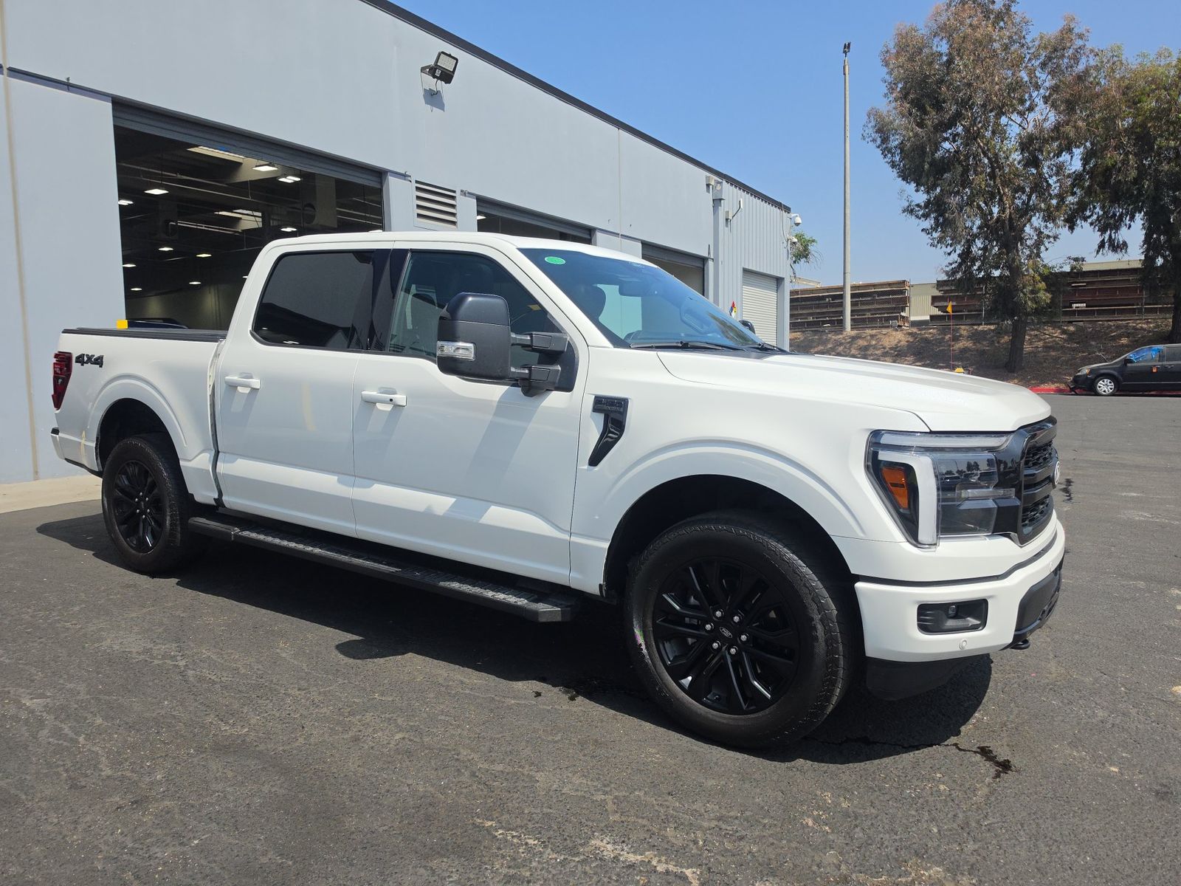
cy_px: 443
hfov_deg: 73.9
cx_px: 590
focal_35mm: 23
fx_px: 785
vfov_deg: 58.9
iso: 54
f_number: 1.4
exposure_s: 1/7940
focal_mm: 6.5
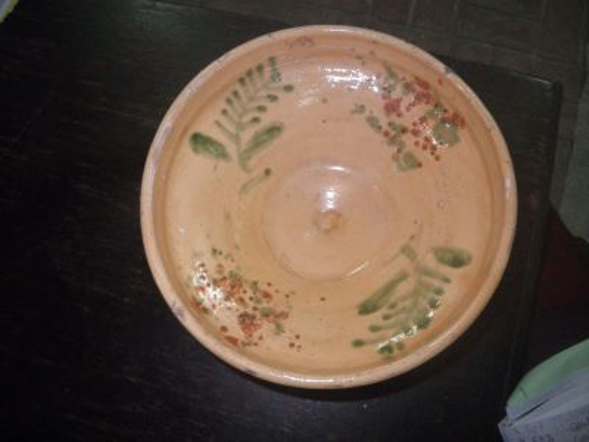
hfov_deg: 63.4
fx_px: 476
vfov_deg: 49.7
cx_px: 294
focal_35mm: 28
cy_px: 221
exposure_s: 1/50
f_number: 4.2
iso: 320
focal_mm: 5
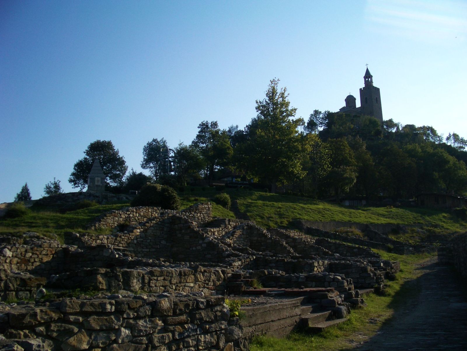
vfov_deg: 40.7
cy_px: 176
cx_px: 234
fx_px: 472
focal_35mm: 35
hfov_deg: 52.6
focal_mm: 5.8
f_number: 4.3
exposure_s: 1/640
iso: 50
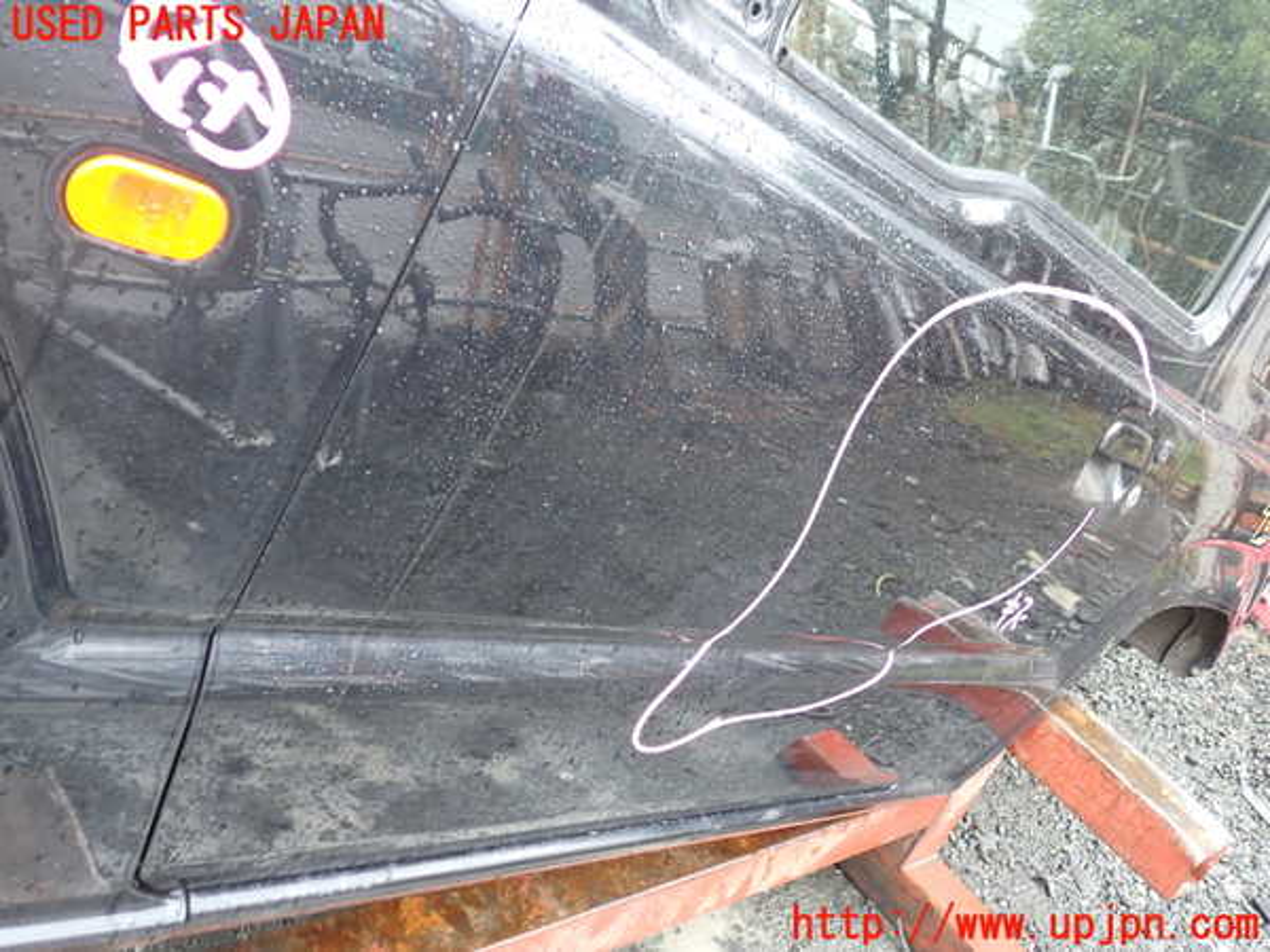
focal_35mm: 30
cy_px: 476
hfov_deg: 60.0
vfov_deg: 46.8
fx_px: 1101
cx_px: 635
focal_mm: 5.4
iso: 160
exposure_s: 1/60
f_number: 2.3
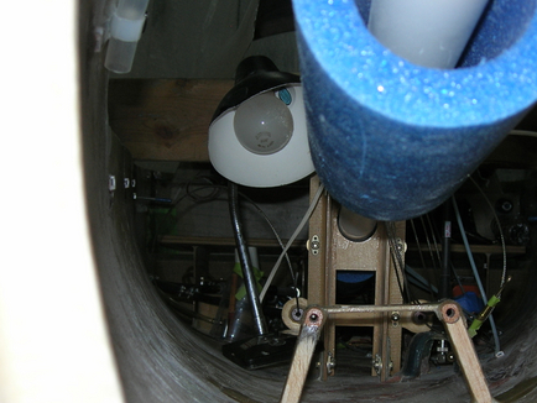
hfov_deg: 34.1
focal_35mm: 56
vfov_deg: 26.0
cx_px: 349
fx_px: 869
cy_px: 262
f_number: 2.8
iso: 64
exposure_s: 1/60.1
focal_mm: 7.8
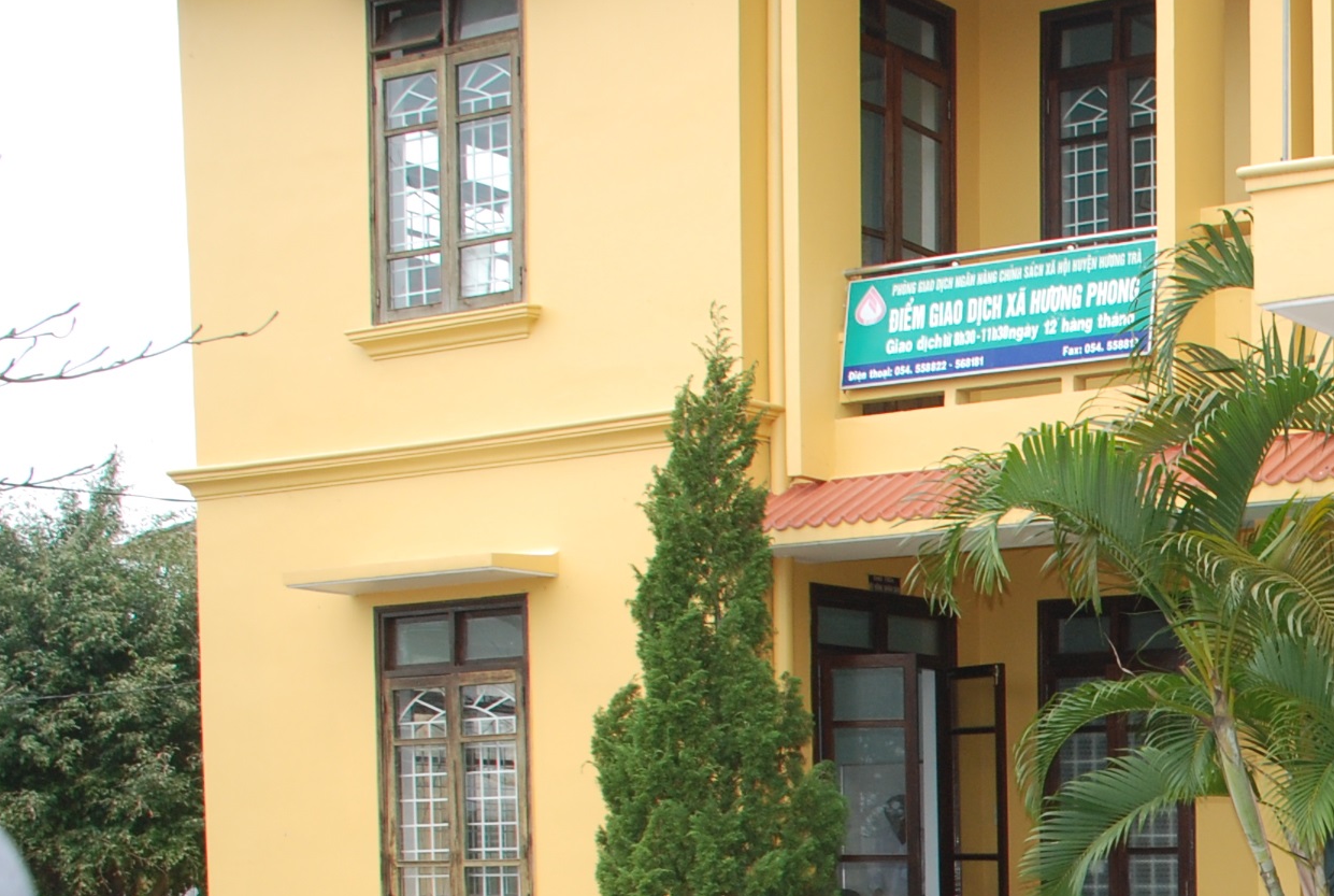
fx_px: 2339
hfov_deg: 28.2
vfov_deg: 20.5
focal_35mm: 63
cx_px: 1555
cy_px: 1027
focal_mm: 18
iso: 250
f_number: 5.6
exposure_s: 1/60
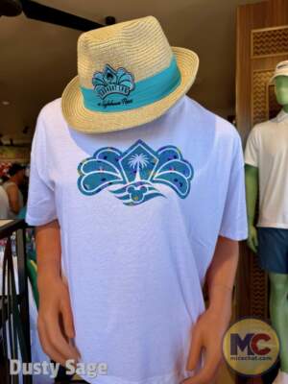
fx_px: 266
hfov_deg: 56.8
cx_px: 144
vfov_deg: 71.6
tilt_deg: -1.2
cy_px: 192
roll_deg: +0.5
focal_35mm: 24
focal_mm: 6.76
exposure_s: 1/503
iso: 80
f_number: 1.78
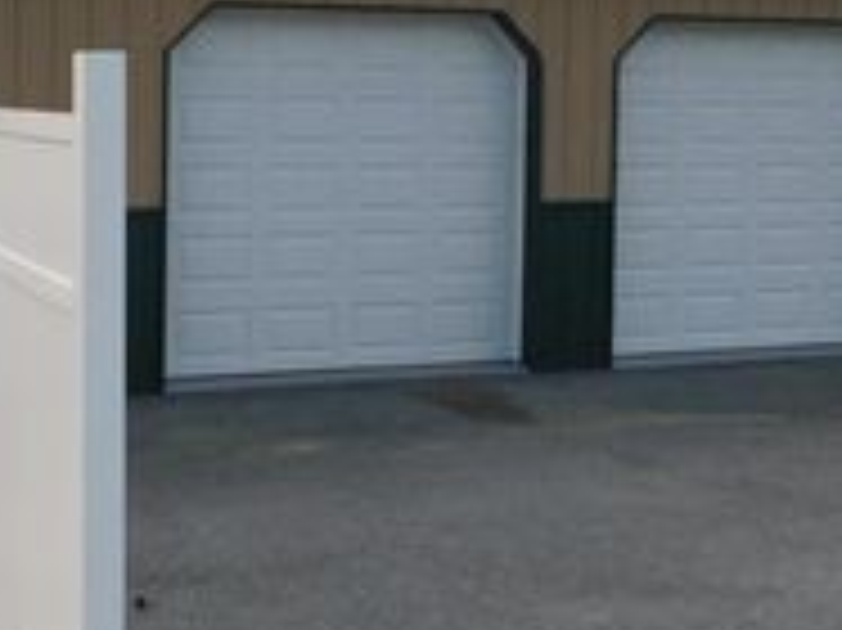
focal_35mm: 67
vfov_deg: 21.8
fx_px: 1629
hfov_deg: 28.8
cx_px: 297
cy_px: 173
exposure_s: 1/640
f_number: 3.1
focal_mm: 4.5
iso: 125
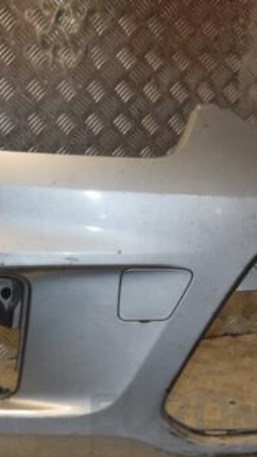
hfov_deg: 16.5
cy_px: 233
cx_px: 65
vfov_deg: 29.0
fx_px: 884
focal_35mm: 73
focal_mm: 26
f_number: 8
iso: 800
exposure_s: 1/200
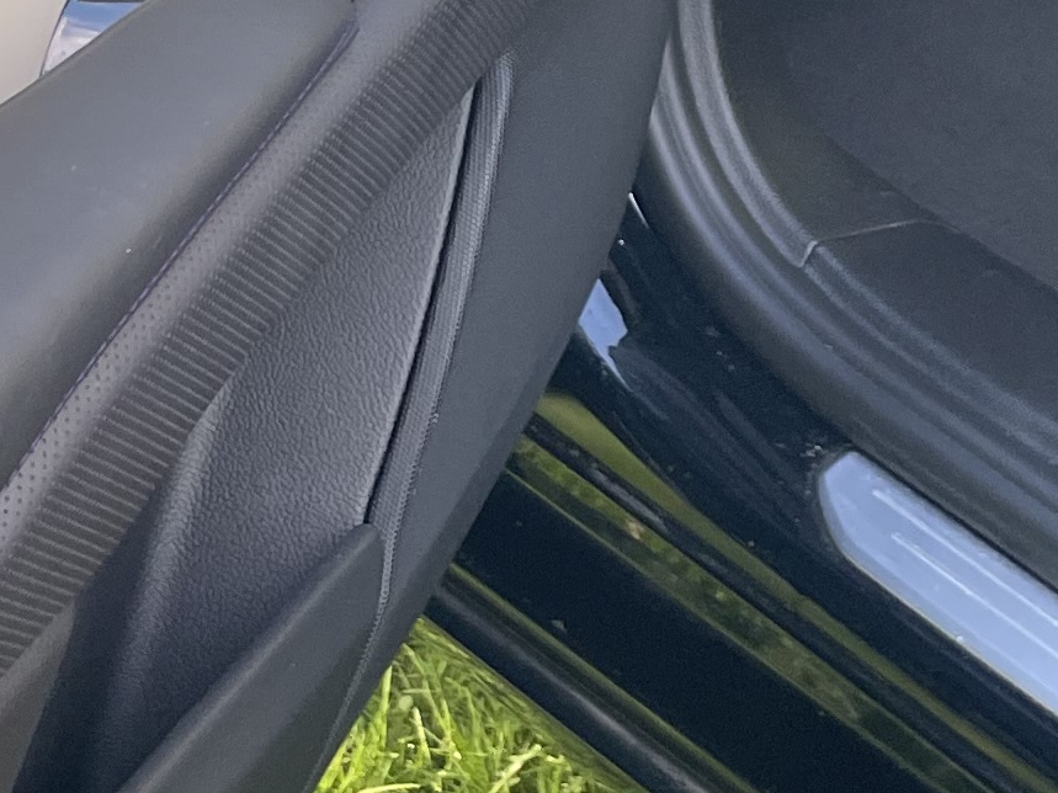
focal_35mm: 122
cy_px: -150
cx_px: 803
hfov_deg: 16.1
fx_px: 3728
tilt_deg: -31.9
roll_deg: -1.7
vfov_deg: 11.9
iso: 100
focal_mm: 4.2
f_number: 1.6
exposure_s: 1/121
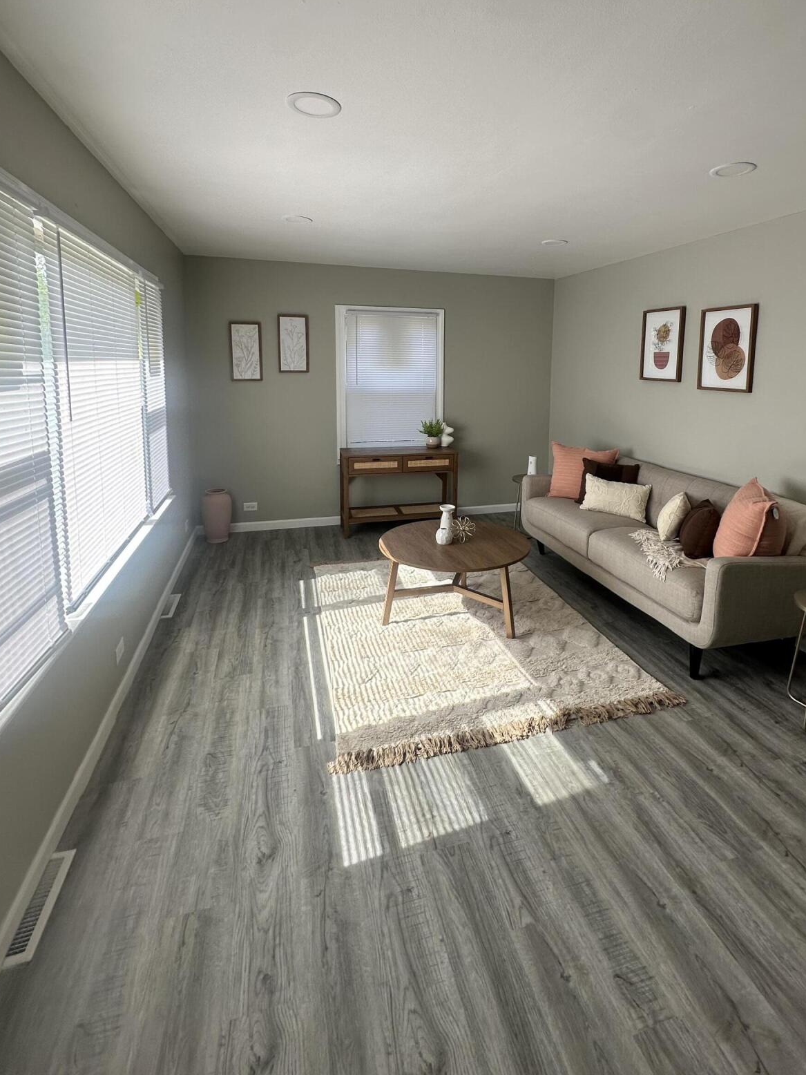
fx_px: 559
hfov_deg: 71.3
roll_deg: -2.3
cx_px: 452
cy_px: 428
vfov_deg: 86.6
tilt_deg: -5.6
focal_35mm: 18
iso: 40
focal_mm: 2.22
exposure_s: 1/139
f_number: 2.2
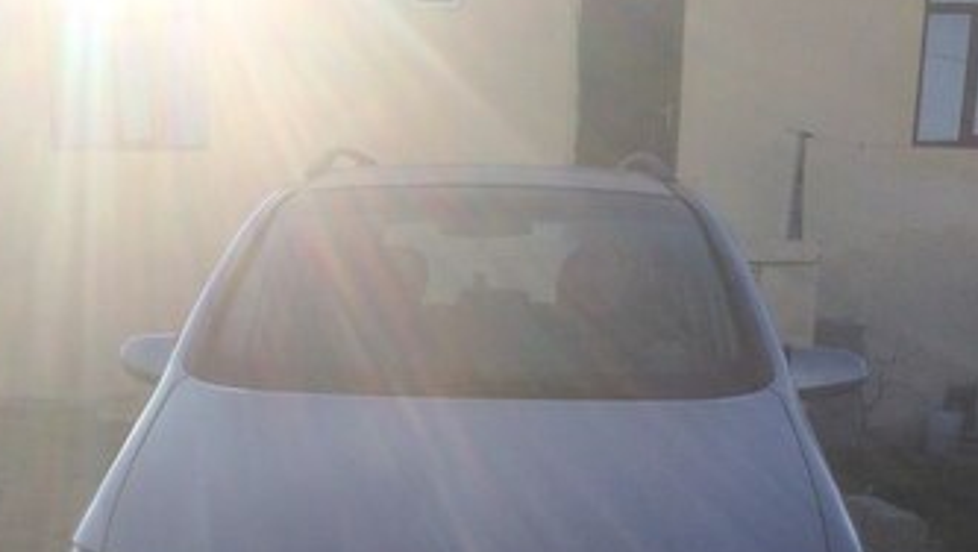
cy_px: 658
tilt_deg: -13.2
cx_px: 455
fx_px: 1220
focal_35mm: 47
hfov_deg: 43.7
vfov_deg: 23.4
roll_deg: -1.7
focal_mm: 4.15
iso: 32
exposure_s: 1/2283
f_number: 2.2
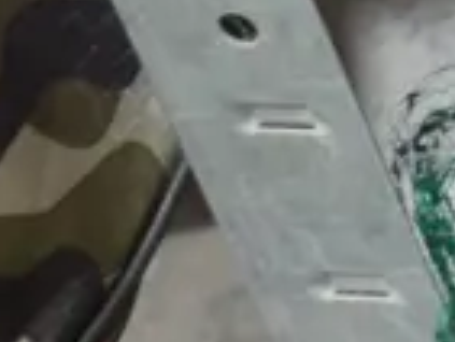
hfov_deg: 5.5
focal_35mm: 333
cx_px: 1481
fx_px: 4381
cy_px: 421
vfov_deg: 4.5
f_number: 5.1
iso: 2000
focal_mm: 23
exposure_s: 1/60
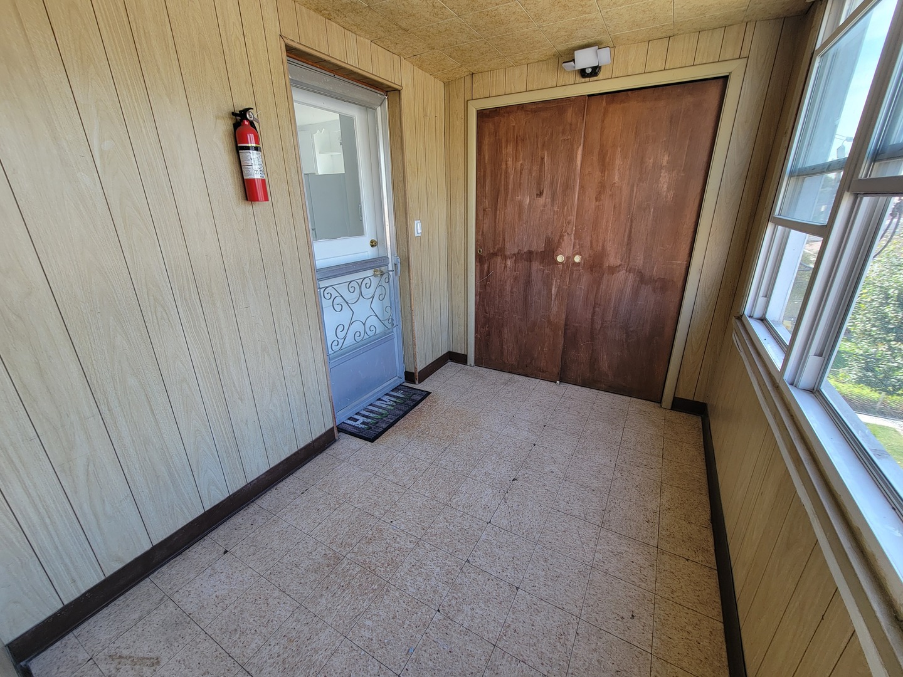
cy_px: 338
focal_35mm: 13
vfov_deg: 89.9
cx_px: 452
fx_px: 339
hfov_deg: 106.2
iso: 50
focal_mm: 2.2
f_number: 2.2
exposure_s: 1/60
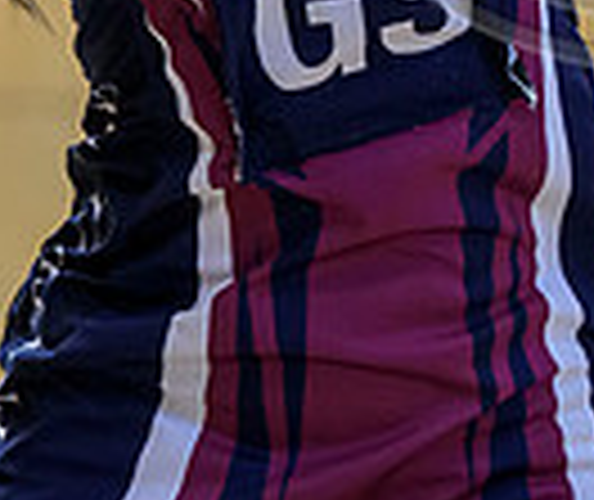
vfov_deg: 2.5
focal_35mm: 629
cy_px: -219
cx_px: 119
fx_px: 11282
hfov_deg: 3.0
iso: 4000
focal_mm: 115
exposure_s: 1/1250
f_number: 3.2
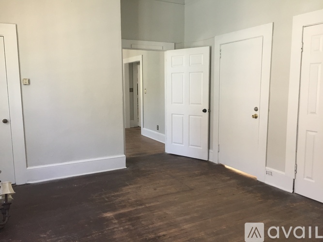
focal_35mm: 29
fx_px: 271
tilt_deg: -6.5
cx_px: 162
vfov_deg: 48.2
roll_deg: -1.0
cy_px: 121
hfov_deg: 61.7
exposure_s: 1/30
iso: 80
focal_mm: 4.15
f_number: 2.2
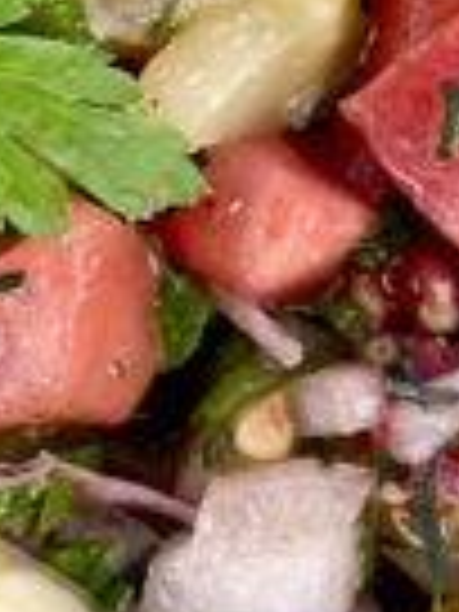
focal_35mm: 196
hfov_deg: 7.5
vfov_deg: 10.1
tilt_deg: -68.1
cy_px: 162
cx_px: -144
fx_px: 3465
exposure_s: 1/581
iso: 50
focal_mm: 5.7
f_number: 1.5
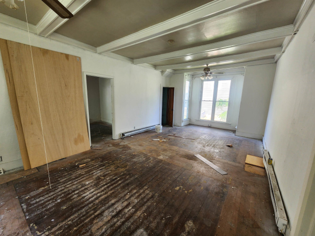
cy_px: 118
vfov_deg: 89.9
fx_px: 118
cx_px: 158
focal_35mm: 13
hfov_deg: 106.2
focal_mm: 2.2
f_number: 2.2
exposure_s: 1/60
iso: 125
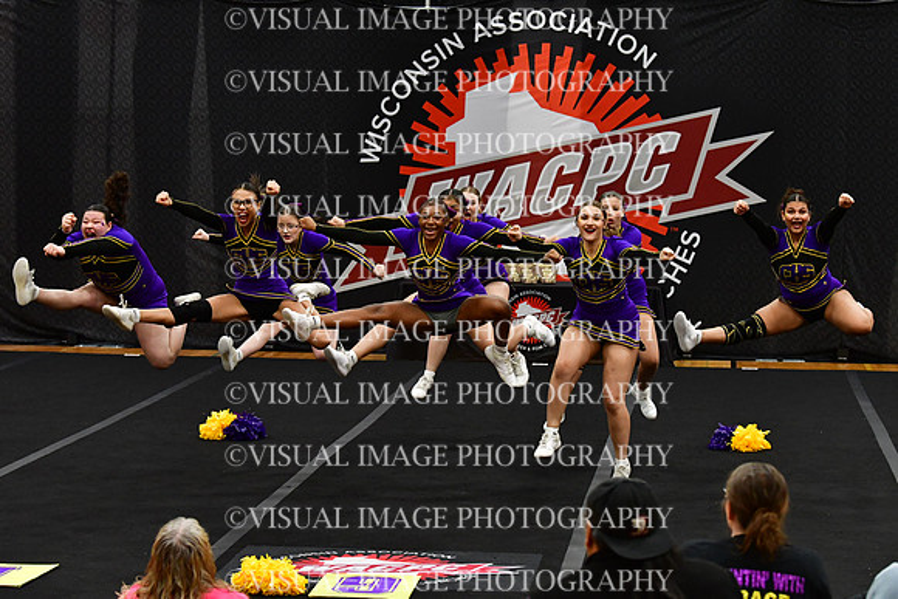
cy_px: 300
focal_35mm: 105
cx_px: 449
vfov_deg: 13.0
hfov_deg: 19.5
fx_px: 2620
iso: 4000
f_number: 4
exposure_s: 1/500
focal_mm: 70
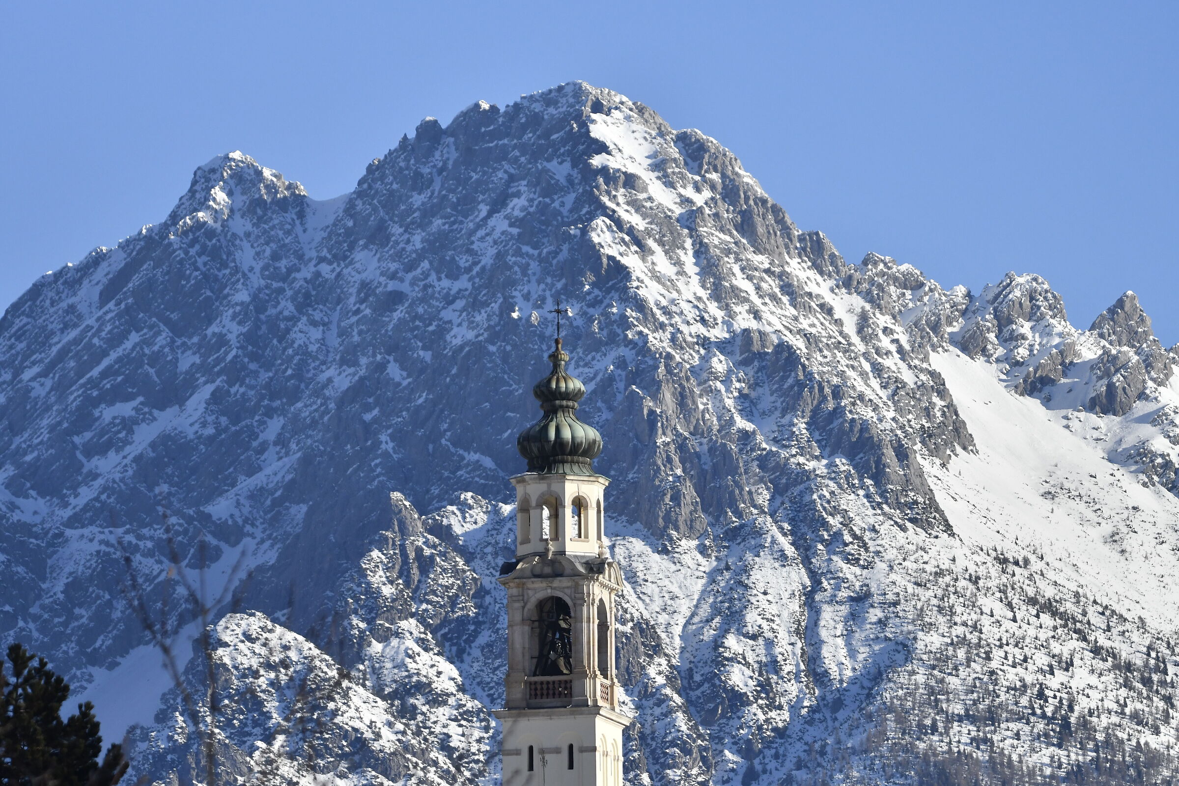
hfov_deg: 5.3
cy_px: 393
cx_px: 590
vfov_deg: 3.5
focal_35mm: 390
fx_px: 12772
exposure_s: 1/8000
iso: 800
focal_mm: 260
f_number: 5.6
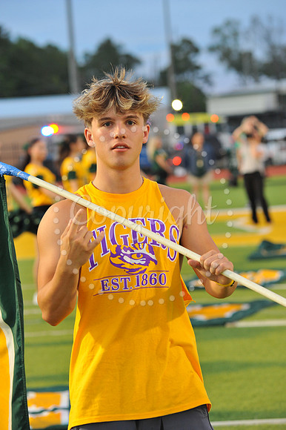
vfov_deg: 15.2
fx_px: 1611
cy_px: 215
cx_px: 143
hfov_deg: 10.1
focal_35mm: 135
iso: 1250
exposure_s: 1/100
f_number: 6.3
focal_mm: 135
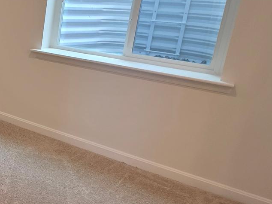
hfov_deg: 34.1
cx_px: -69
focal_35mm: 42
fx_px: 330
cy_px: 70
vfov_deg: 34.1
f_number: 1.9
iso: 200
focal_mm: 2.2
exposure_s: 1/120
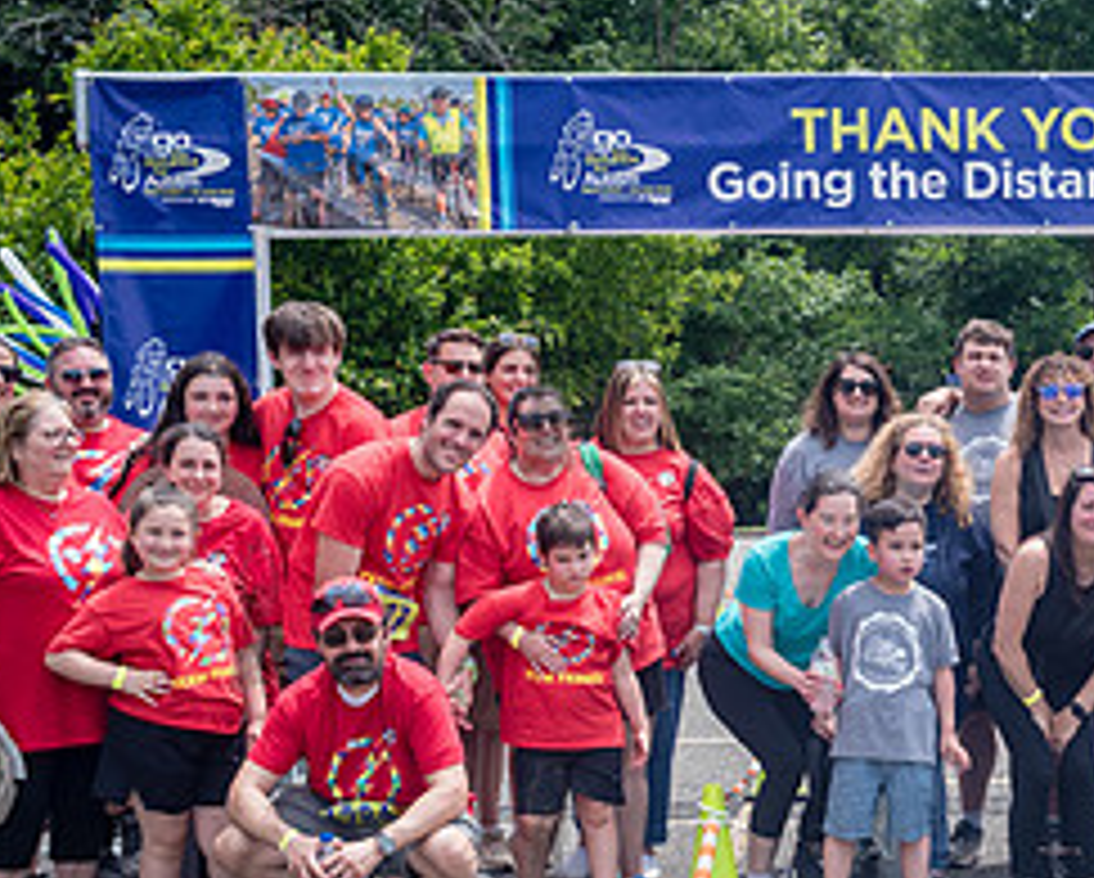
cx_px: 1150
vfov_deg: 18.9
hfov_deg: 22.4
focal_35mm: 81
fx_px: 2626
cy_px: 610
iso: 200
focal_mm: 35
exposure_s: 1/400
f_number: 5.6
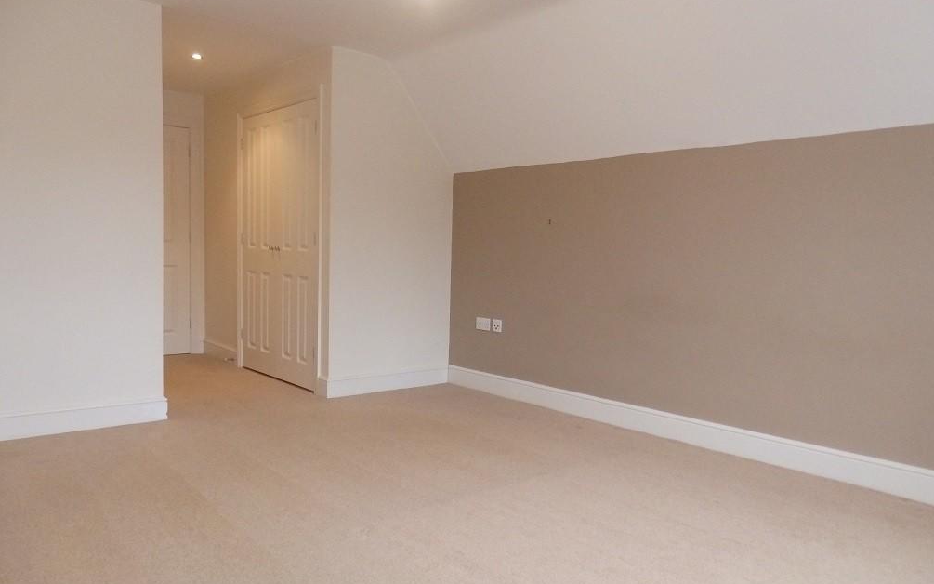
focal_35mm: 27
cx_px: 475
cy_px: 306
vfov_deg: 46.0
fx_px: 687
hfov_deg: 68.4
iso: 800
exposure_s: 1/100
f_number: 3
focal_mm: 4.5
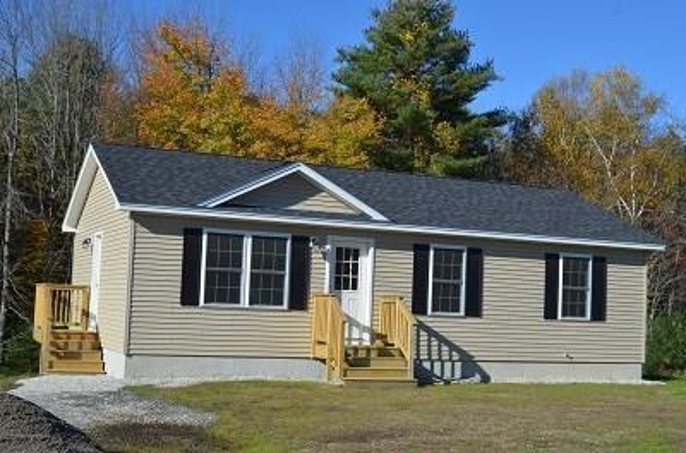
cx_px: 343
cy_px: 226
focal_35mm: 51
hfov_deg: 39.0
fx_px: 969
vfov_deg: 26.3
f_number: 10
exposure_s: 1/400
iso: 320
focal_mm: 34
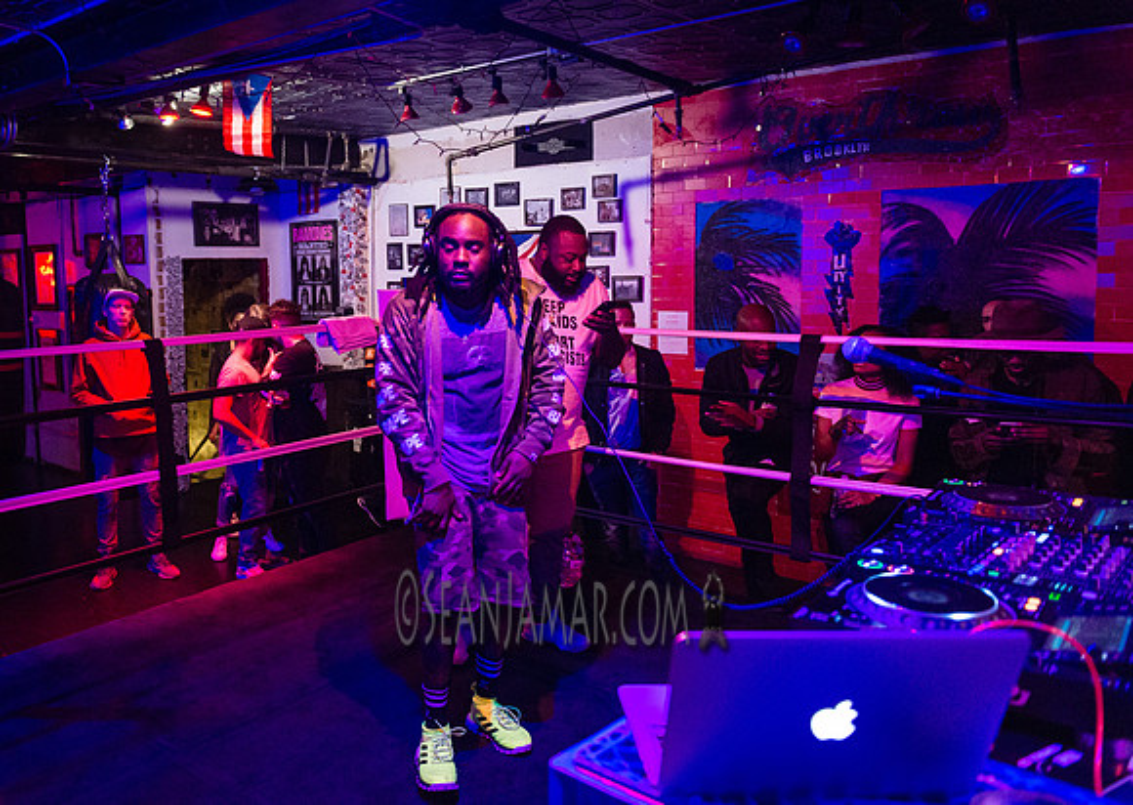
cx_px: 449
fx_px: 912
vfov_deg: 47.5
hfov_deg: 63.1
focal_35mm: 28
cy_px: 348
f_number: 2.8
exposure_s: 1/250
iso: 5000
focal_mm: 24
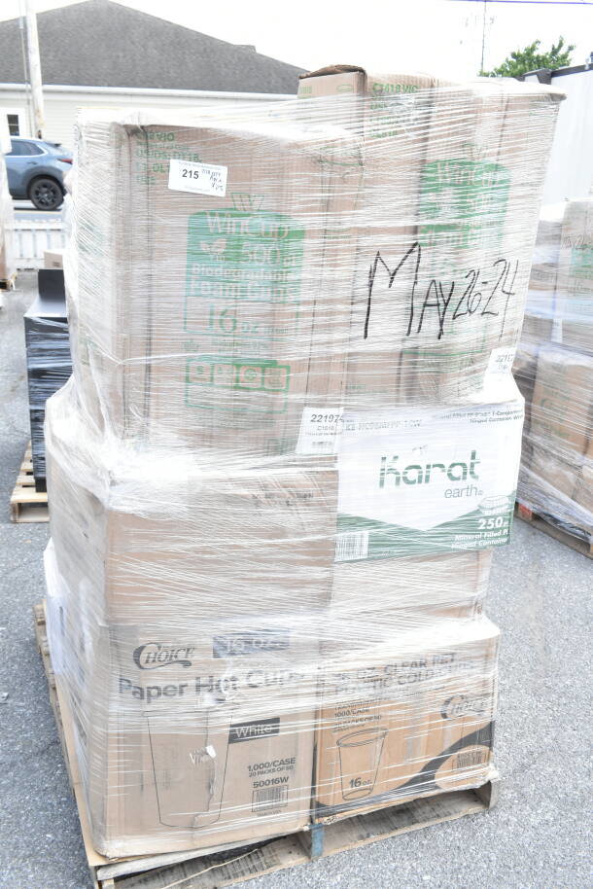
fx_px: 852
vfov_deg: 55.1
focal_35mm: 34
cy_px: 444
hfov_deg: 38.4
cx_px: 296
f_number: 10
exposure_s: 1/400
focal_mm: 23
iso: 1600
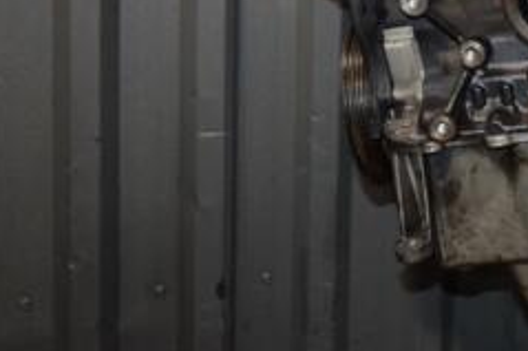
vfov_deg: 16.0
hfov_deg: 22.7
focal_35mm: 83
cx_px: 616
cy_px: -35
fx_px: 1216
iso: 800
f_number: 5
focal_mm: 22
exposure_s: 1/60
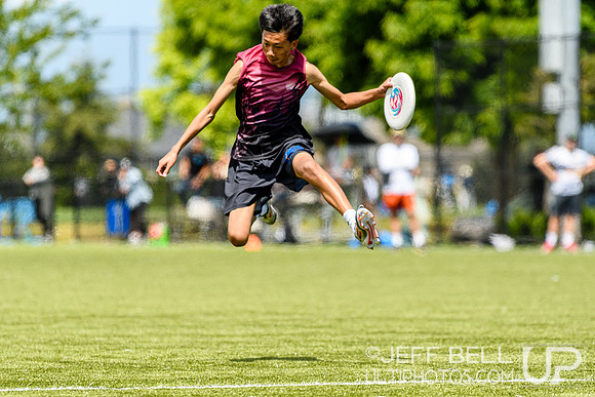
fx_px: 5332
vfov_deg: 4.3
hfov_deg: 6.4
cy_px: 213
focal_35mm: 323
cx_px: 320
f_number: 3.2
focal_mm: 200
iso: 100
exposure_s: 1/1250
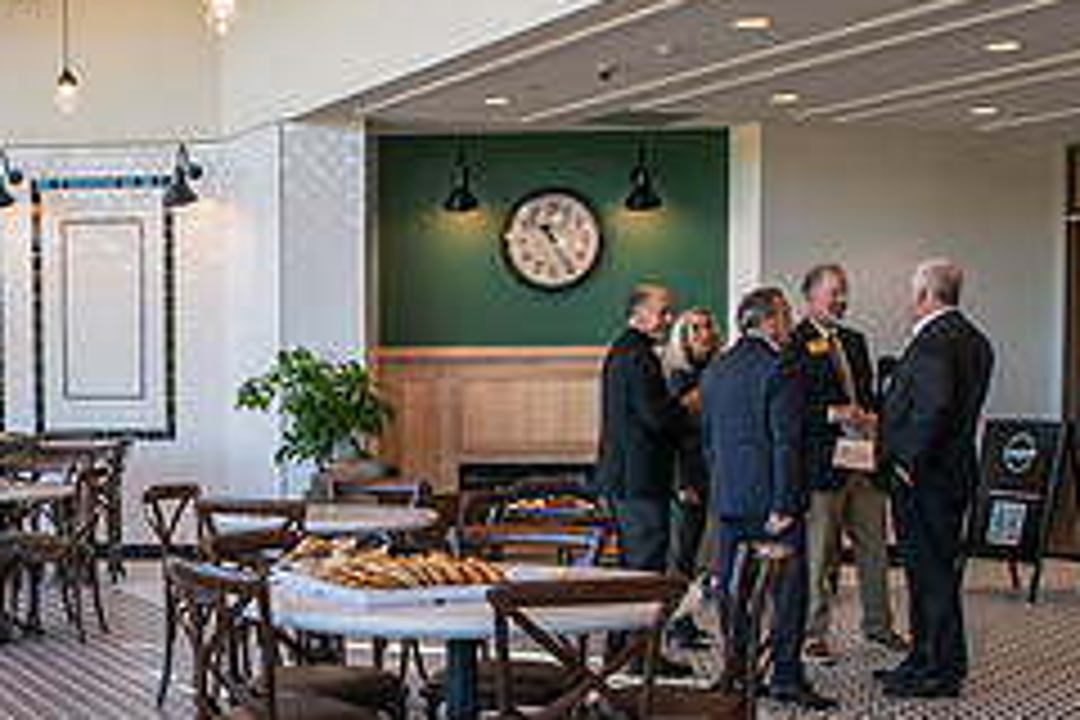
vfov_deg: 23.2
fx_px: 1740
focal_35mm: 58
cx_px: 279
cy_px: 529
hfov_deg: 33.8
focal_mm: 24
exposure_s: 1/500
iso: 500
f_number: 3.5
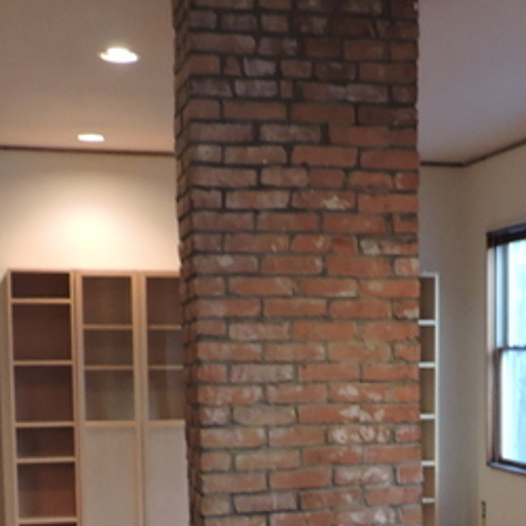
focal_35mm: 68
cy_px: 478
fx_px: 1169
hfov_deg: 25.2
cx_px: 364
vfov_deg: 24.6
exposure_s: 1/15
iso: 400
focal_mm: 4.3
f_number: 3
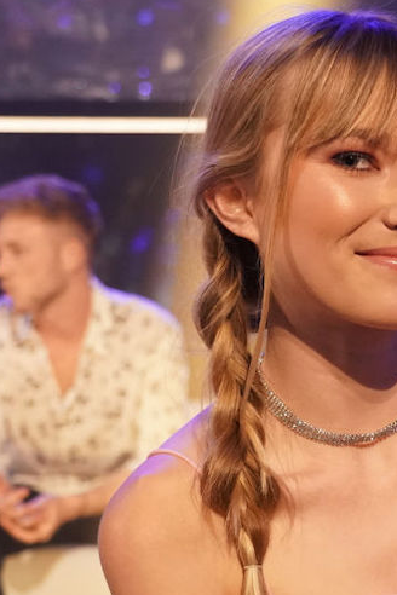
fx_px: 1009
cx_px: 419
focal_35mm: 61
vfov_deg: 32.9
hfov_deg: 21.3
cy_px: 295
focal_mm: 40
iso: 5000
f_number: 4
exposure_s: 1/400
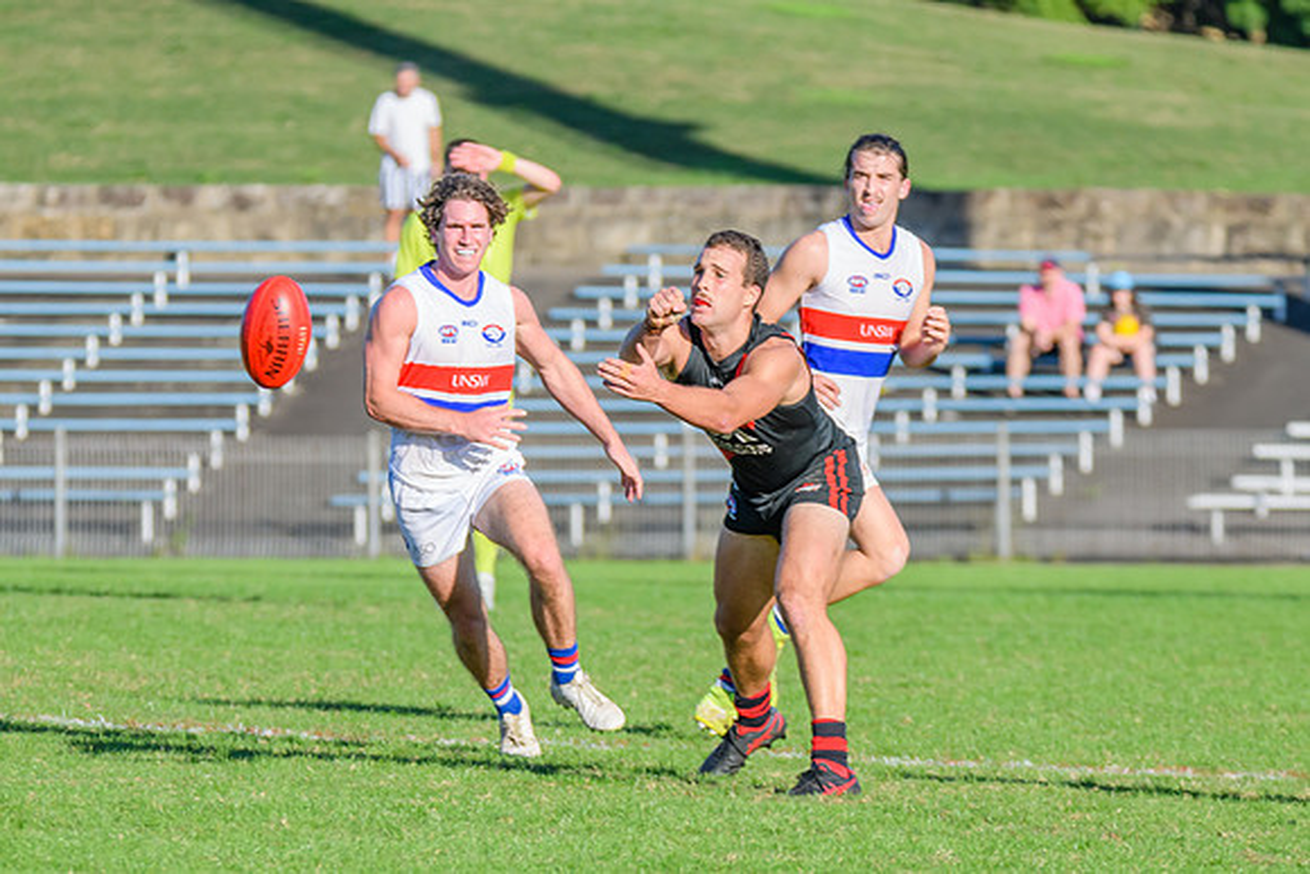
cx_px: 493
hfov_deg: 4.6
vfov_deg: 3.1
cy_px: 622
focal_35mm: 449
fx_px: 16332
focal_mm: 260
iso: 800
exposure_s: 1/2000
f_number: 7.1
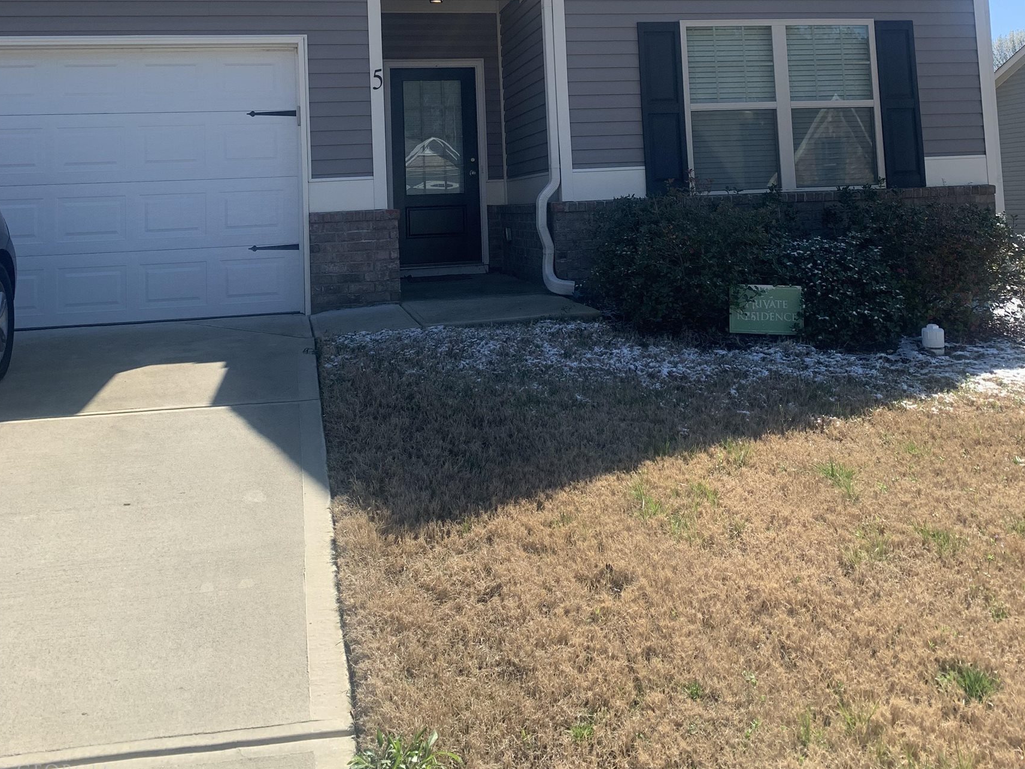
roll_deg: +2.4
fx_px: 1036
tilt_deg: +5.8
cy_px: 131
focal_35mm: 35
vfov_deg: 38.8
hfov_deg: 52.6
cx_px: 510
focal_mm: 4.25
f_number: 1.8
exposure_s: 1/1779
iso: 25
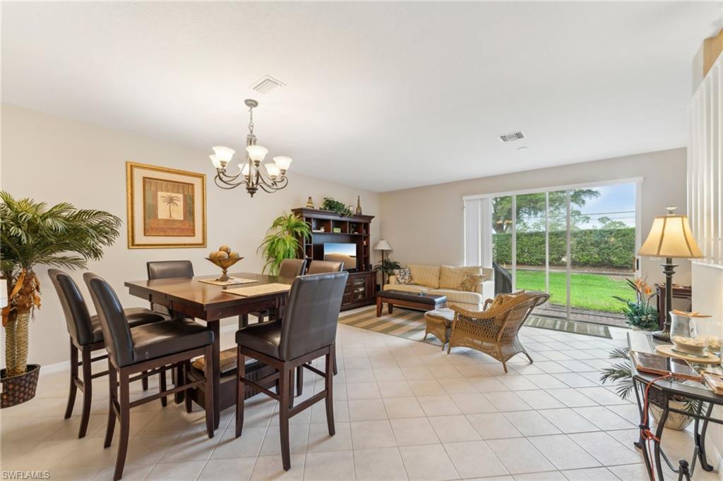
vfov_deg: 81.2
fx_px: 281
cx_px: 362
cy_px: 240
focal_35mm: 14
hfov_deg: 104.3
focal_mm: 14
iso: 250
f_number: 8
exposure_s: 1/3.33
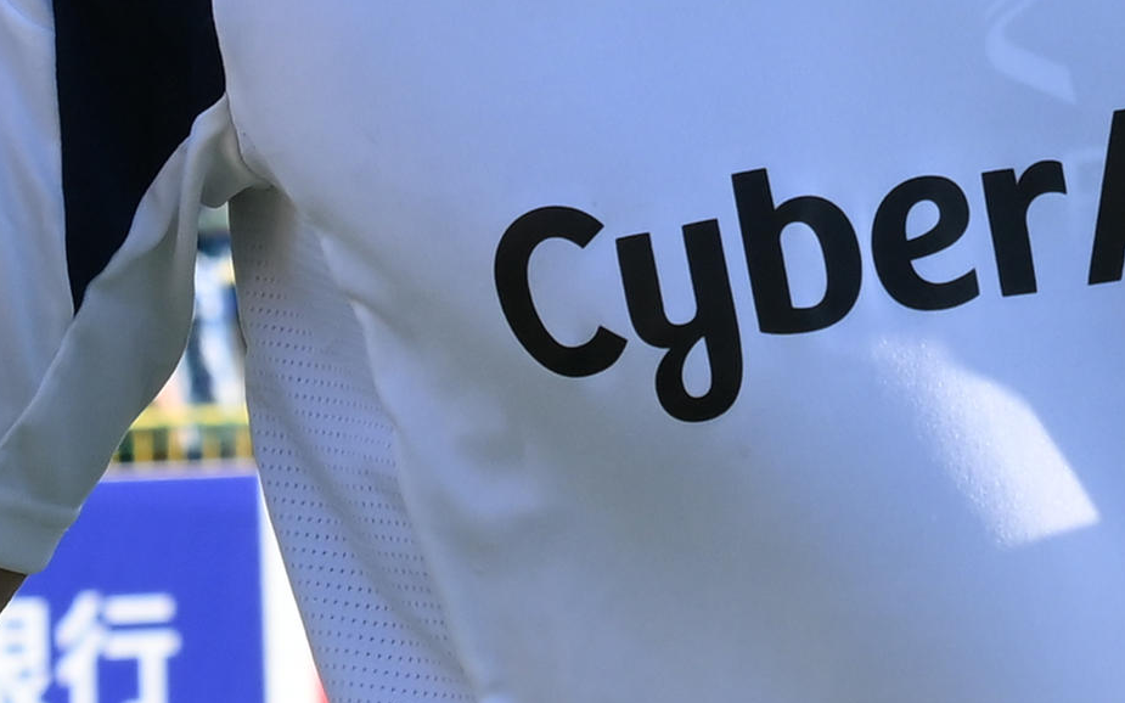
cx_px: 990
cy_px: -653
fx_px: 10301
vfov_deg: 3.9
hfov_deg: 6.2
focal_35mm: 336
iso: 200
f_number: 5.6
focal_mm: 41
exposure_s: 1/500
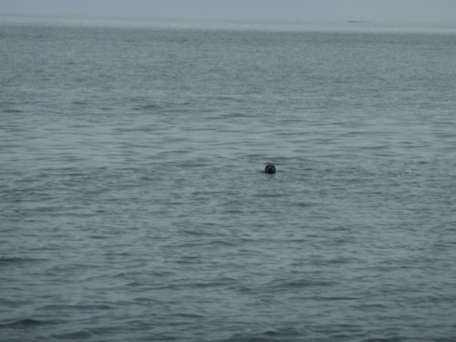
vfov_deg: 5.0
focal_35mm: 300
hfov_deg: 6.6
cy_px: 171
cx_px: 228
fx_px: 3952
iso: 80
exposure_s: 1/250
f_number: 4.9
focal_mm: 49.2
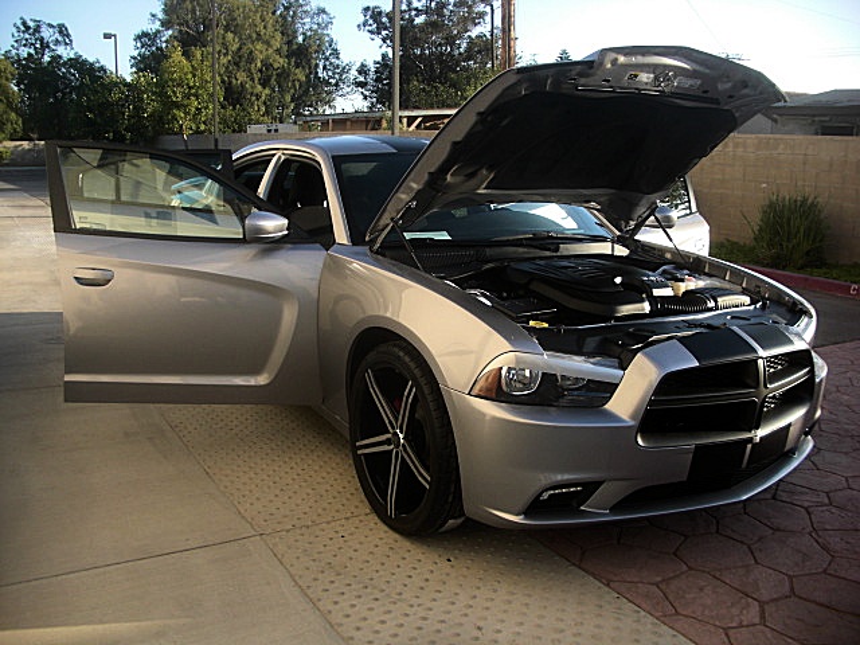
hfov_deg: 51.4
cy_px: 322
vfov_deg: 39.7
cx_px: 430
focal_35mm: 36
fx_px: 894
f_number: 2.8
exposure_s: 1/250
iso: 50
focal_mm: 6.3
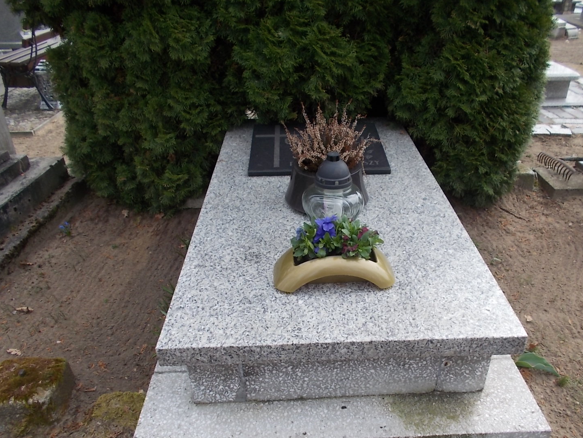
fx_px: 488
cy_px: 239
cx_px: 321
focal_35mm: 29
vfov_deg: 48.2
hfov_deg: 61.5
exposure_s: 1/400
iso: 80
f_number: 3.2
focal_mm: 4.6
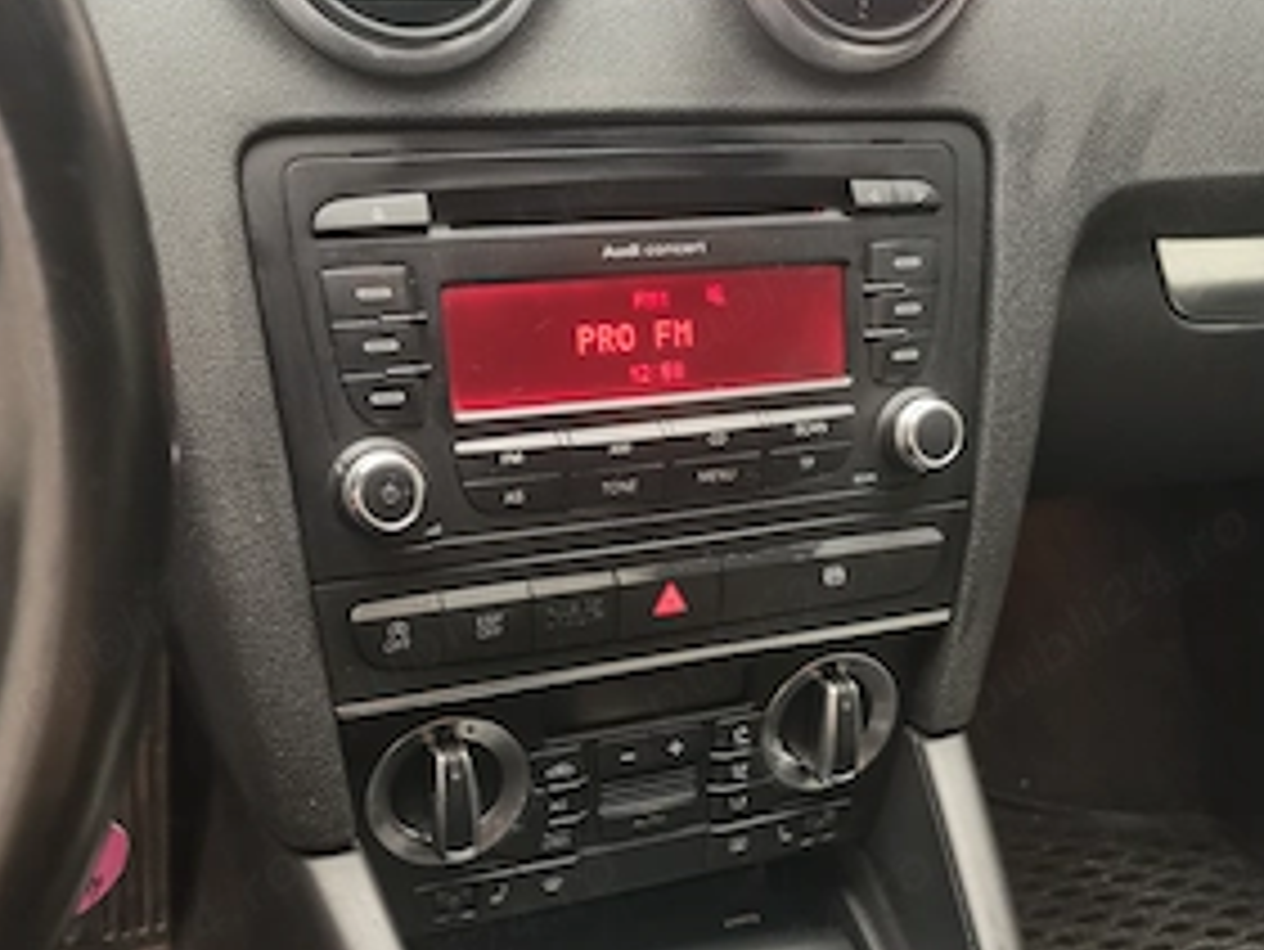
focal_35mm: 37
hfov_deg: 50.1
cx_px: 630
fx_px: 1352
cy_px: 689
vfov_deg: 37.9
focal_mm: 5.58
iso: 400
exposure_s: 1/100
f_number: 1.8
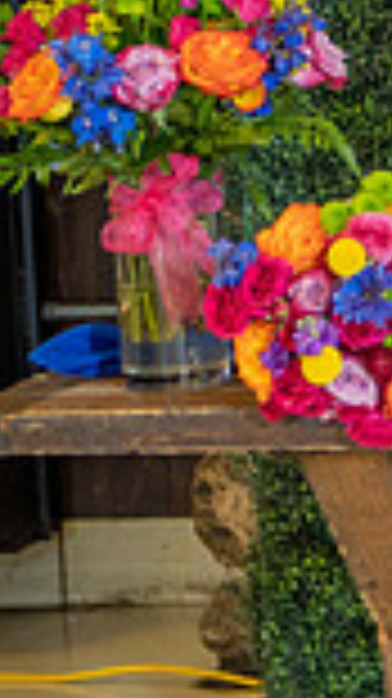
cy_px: 126
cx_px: 1225
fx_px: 3757
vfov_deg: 10.6
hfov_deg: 5.6
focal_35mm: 203
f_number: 2.8
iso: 800
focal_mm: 46
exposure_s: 1/100
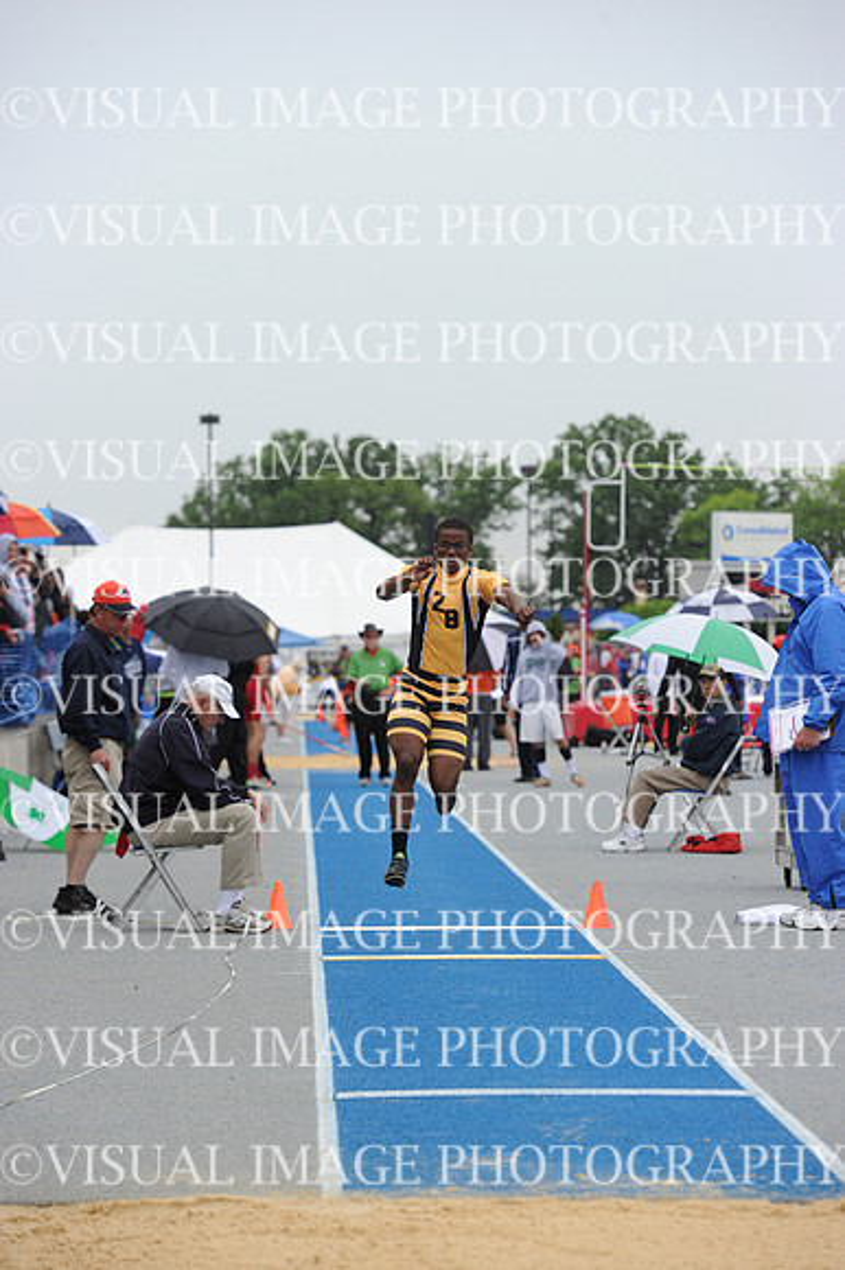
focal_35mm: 145
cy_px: 635
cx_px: 422
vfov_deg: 14.2
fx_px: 5111
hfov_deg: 9.5
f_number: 5
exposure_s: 1/2000
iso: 1600
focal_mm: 145
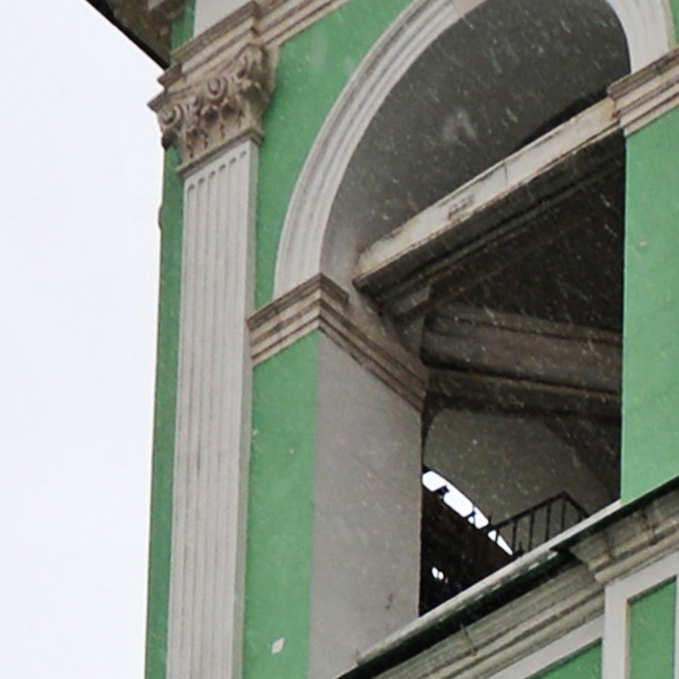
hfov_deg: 8.4
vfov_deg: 8.3
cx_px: 1262
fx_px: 4416
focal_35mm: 199
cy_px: 1425
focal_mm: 24
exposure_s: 1/160
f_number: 6.3
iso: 200
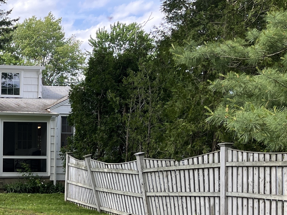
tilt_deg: -0.2
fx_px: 547
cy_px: 187
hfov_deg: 26.3
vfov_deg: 21.8
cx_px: -54
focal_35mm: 66
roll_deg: -0.4
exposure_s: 1/563
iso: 50
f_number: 1.6
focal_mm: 5.1
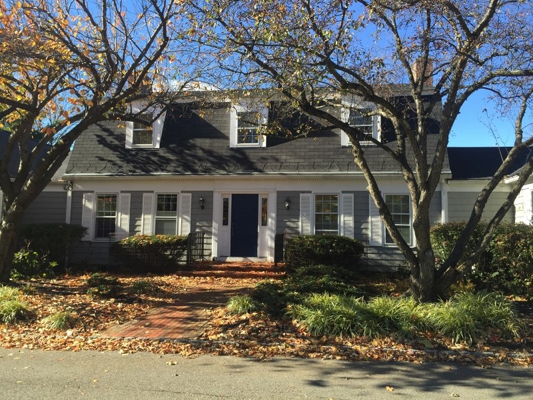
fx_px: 447
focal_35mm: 29
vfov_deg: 48.2
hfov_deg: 61.7
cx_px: 266
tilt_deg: +2.0
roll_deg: -2.8
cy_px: 200
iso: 32
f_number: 2.2
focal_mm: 4.15
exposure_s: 1/557
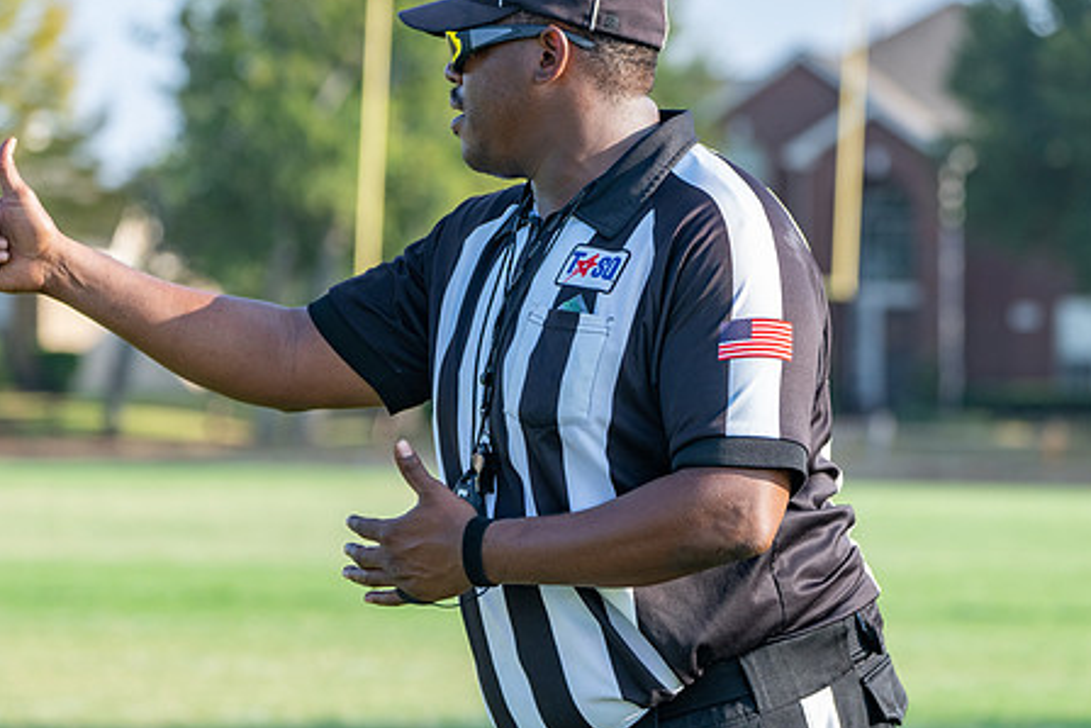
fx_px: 6942
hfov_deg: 9.0
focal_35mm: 229
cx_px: 526
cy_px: 318
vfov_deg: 6.0
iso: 320
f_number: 5.6
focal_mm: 177
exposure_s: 1/500
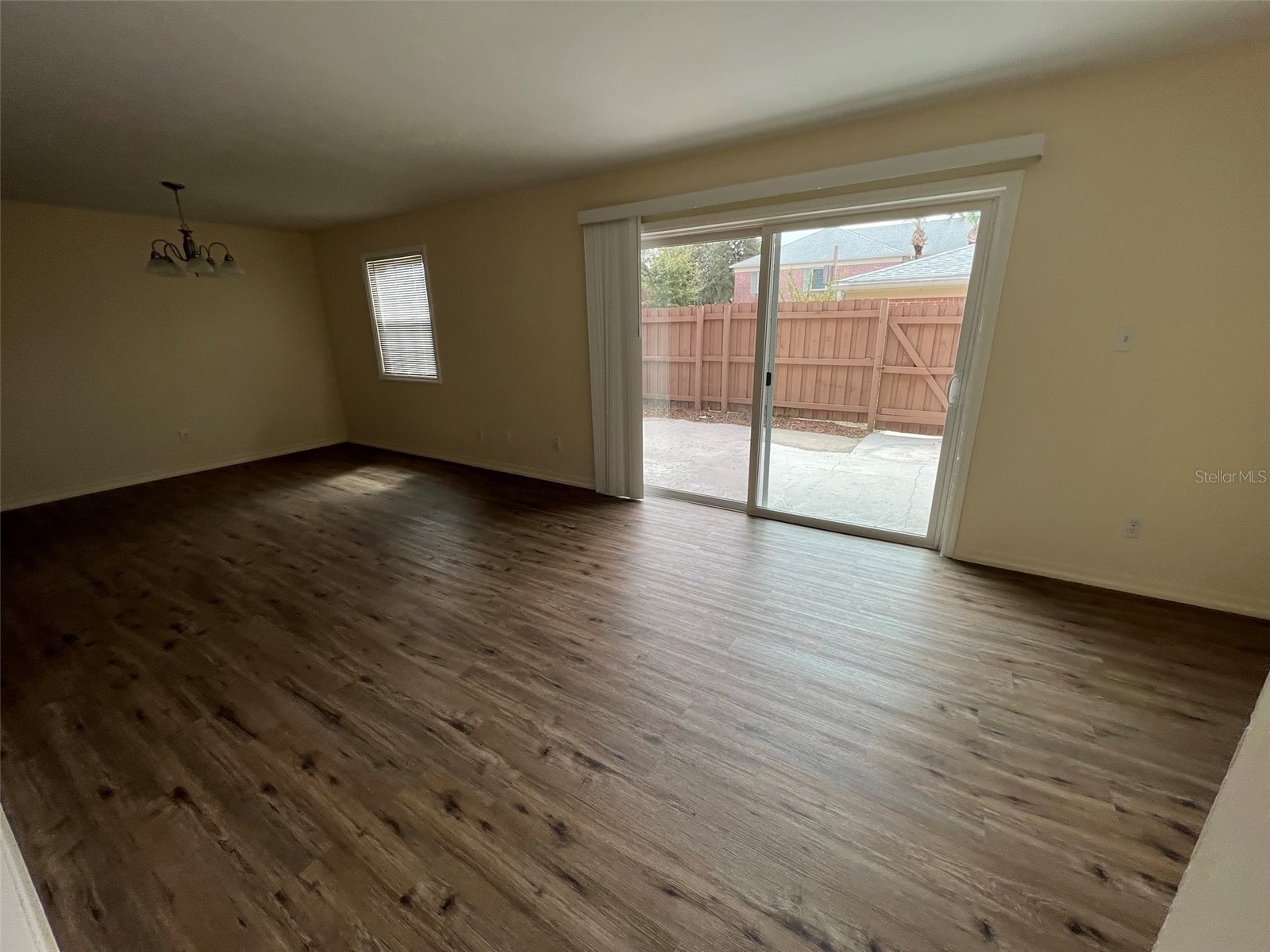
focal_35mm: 13
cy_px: 476
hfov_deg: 106.2
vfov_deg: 89.9
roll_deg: +0.9
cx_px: 635
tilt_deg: -17.1
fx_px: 477
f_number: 1.8
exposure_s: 1/167
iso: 32
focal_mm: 1.57
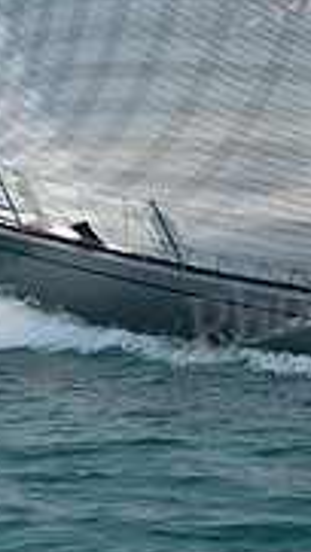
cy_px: 163
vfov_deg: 6.3
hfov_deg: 3.5
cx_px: 30
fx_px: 5021
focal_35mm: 343
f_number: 7.1
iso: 250
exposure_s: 1/1250
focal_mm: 102
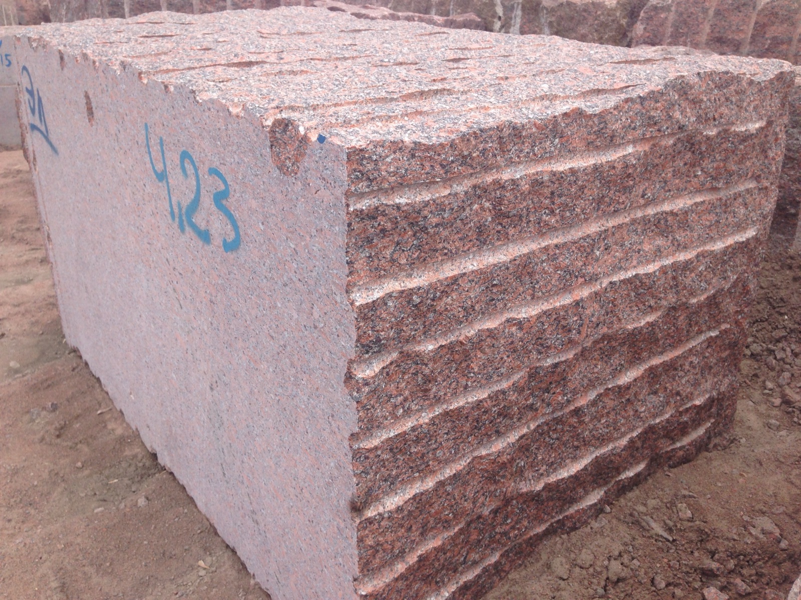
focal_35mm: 33
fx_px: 764
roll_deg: +3.1
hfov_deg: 55.4
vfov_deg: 42.9
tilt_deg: -23.2
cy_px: 300
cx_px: 400
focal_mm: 4.12
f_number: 2.4
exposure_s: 1/669
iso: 50
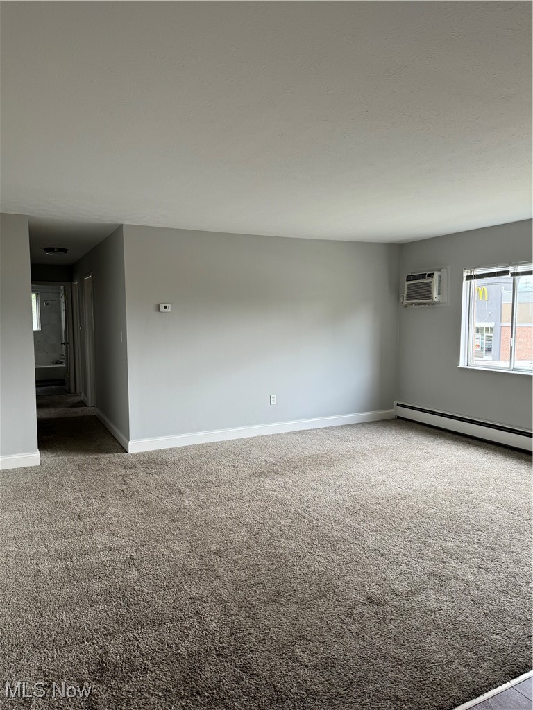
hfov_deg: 56.8
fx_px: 493
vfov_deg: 71.6
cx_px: 266
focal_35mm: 24
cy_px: 355
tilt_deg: -4.4
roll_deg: +0.4
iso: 125
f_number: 1.78
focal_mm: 6.76
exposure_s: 1/121
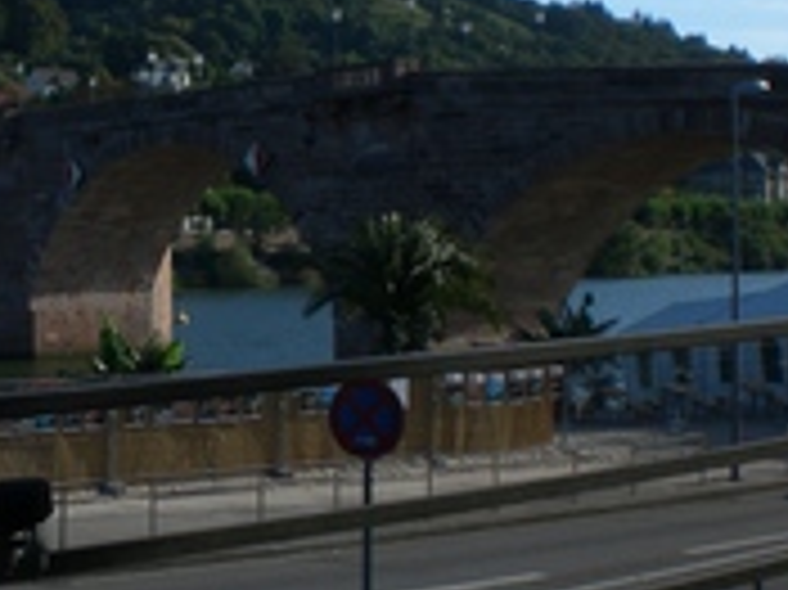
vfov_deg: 19.4
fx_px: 1729
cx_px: 92
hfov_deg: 25.0
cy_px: 275
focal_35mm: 76
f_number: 4.4
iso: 50
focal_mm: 6.3
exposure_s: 1/500
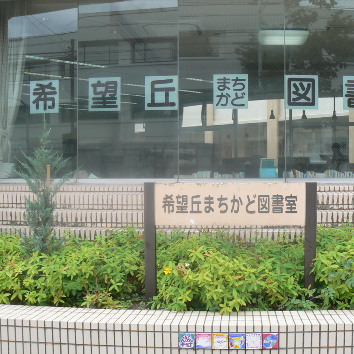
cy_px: 176
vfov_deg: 39.2
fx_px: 498
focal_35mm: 43
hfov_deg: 38.7
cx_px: 234
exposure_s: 1/125
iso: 80
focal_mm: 6
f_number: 5.6
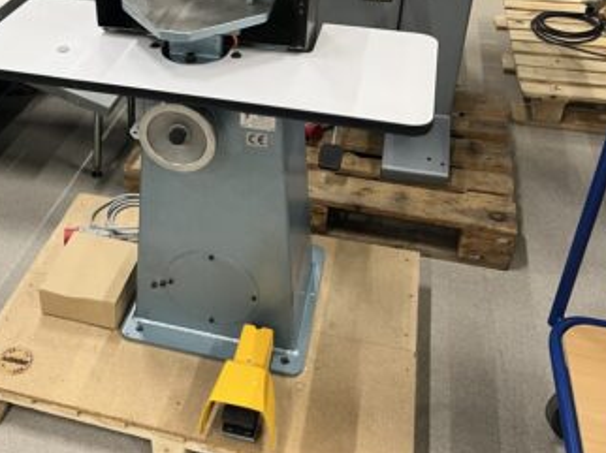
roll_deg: +3.2
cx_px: 162
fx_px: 735
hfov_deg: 43.6
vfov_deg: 33.7
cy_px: 117
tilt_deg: -31.7
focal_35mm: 42
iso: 80
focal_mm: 5.7
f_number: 1.5
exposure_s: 1/50
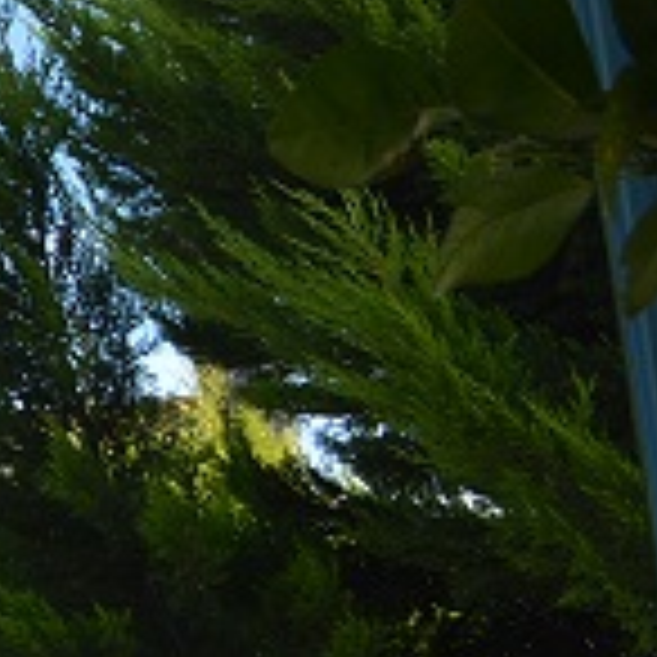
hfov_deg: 7.6
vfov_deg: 9.9
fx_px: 3801
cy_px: 194
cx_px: -1782
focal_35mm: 177
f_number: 7.1
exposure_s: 1/200
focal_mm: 18
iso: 100
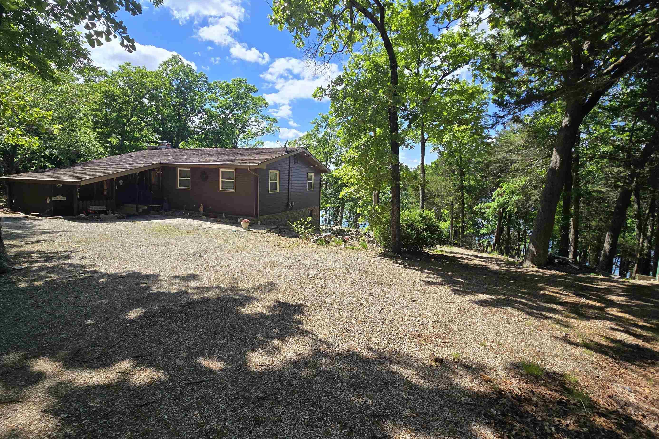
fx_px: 275
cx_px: 312
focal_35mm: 15
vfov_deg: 77.1
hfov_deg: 100.3
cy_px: 200
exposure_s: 1/1614
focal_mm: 2.2
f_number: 2.2
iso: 50
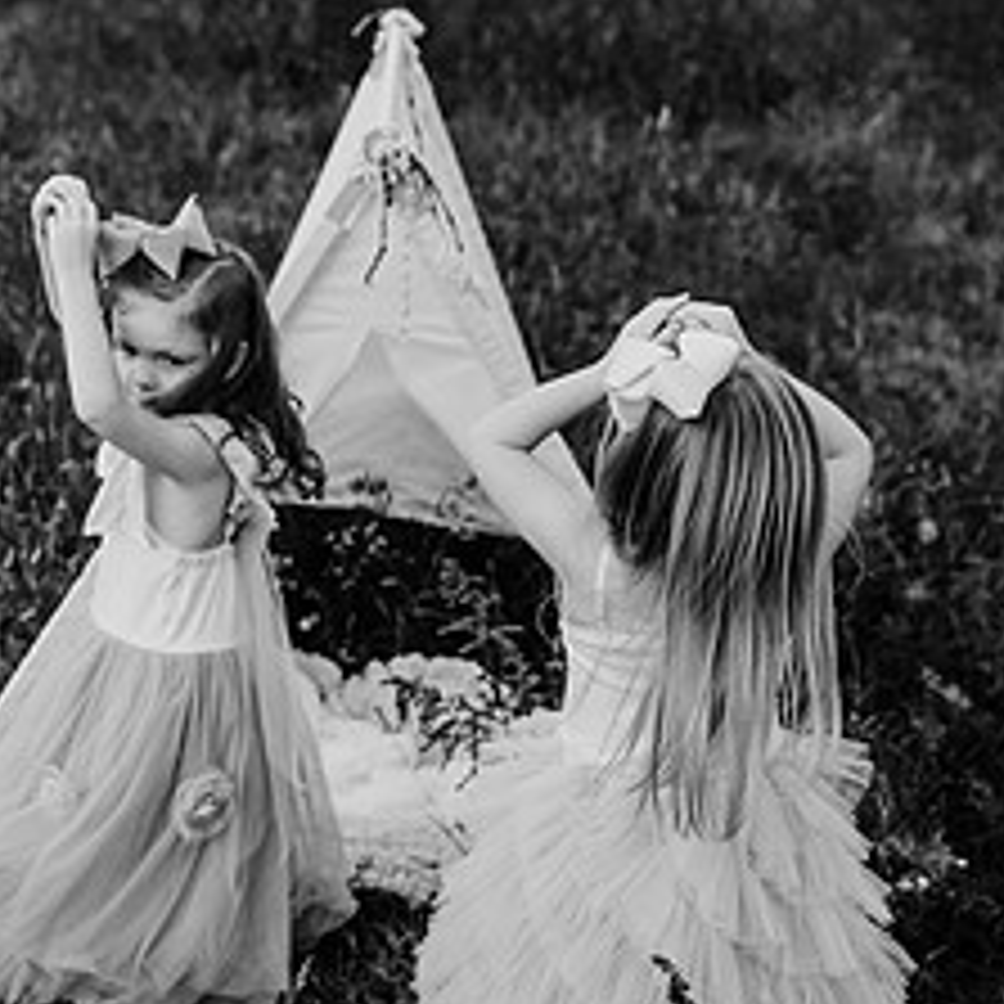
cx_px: 243
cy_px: 709
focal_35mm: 53
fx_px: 1739
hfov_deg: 31.6
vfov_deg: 31.8
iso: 250
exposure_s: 1/800
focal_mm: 24
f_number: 2.5
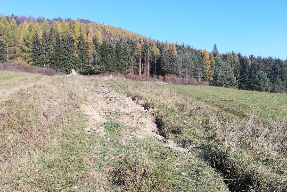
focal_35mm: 37
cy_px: 109
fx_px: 295
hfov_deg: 51.9
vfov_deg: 35.9
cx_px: 147
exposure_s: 1/529
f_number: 2.2
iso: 50
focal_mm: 3.81
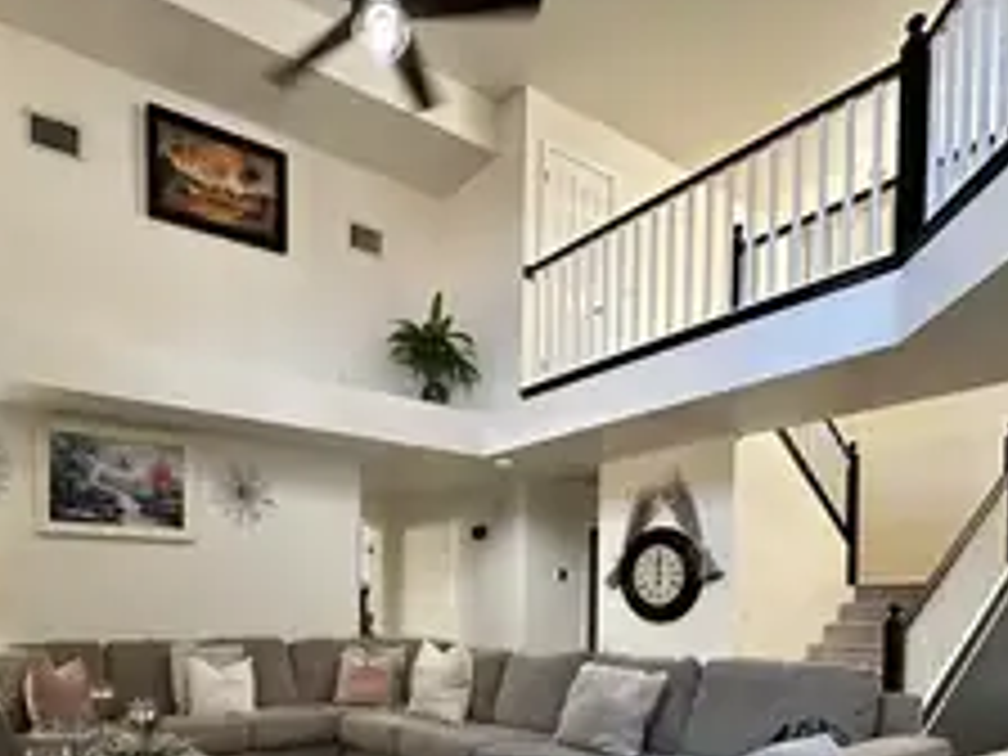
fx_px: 728
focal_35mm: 25
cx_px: 387
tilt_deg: -2.2
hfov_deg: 68.5
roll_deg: -0.3
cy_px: 634
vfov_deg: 50.6
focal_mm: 2.22
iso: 250
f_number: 2.2
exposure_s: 1/60
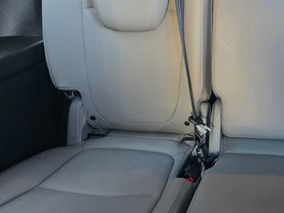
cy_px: 103
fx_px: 336
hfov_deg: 42.8
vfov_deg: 35.1
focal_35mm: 41
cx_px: 243
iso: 640
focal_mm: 6.3
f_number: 1.7
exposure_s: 1/120
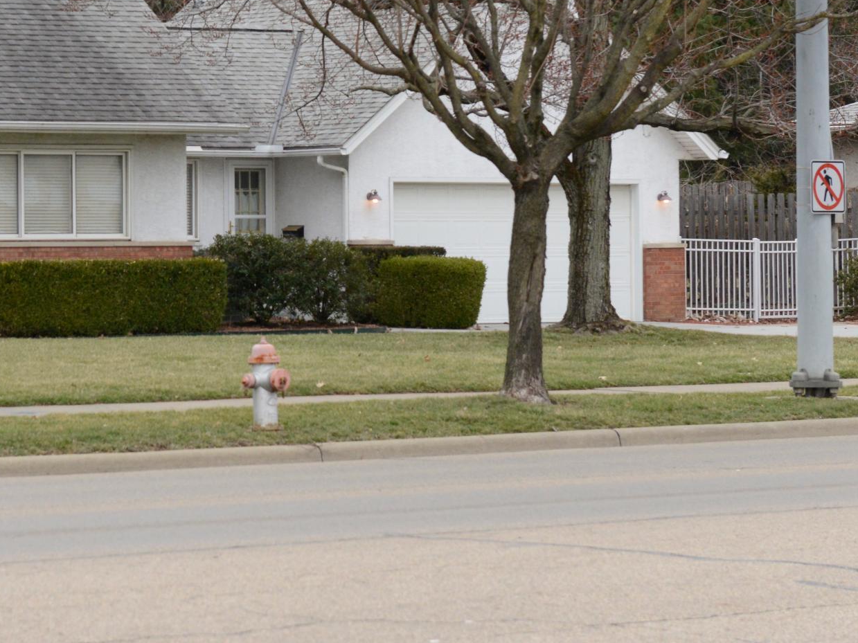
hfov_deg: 12.1
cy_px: 96
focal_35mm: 163
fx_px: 4040
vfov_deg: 9.1
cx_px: 148
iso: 1600
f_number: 6.3
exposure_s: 1/1250
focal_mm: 70
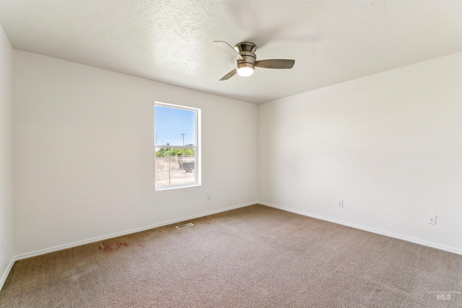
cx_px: 231
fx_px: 200
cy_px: 154
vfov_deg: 75.1
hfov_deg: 98.2
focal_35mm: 16
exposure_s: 1/8
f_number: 13
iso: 400
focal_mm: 15.6
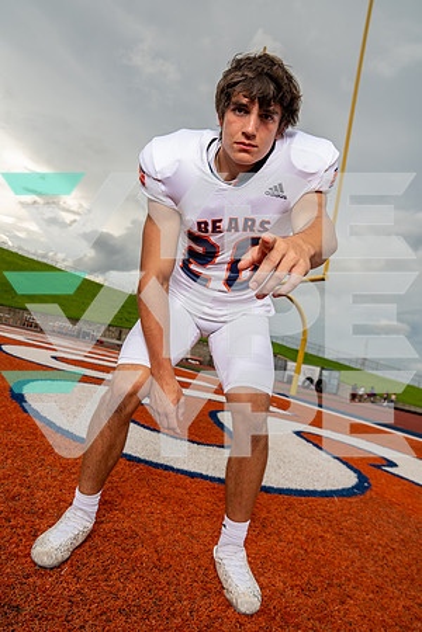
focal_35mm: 28
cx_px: 211
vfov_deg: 65.5
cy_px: 316
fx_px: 492
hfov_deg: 46.4
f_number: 5.6
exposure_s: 1/250
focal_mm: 28
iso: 100
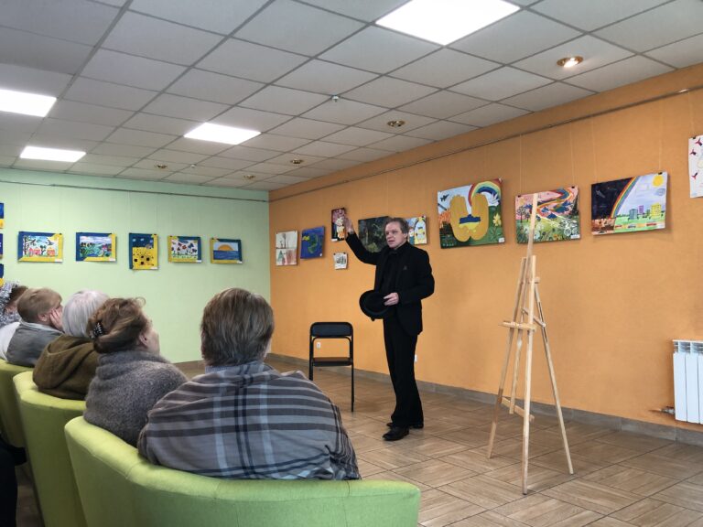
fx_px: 569
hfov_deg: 63.4
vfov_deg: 49.7
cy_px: 264
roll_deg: +0.6
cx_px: 352
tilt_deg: +1.4
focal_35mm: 28
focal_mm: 4
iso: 40
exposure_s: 1/17
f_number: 1.8
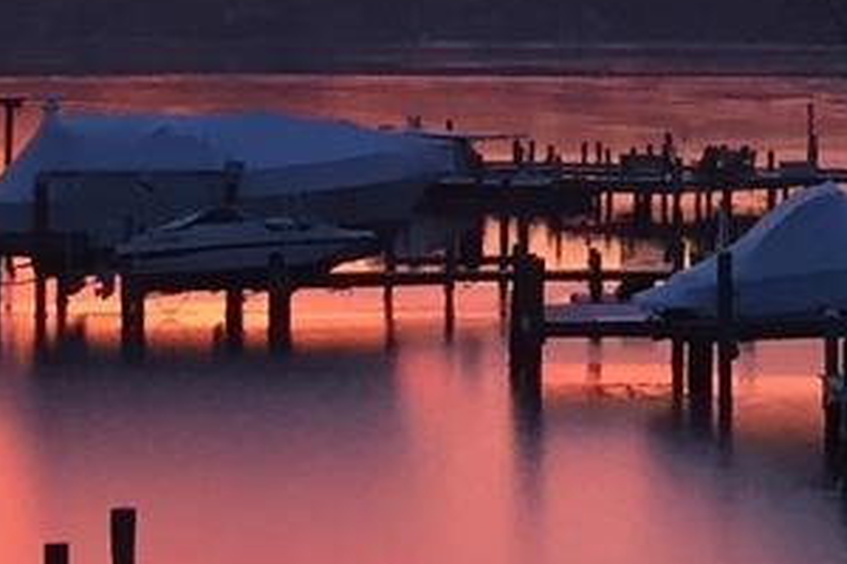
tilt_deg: -0.1
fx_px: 4846
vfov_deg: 6.6
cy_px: 3
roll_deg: -0.6
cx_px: 807
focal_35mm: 206
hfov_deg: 9.9
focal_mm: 4.15
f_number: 2.2
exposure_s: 1/30
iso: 64
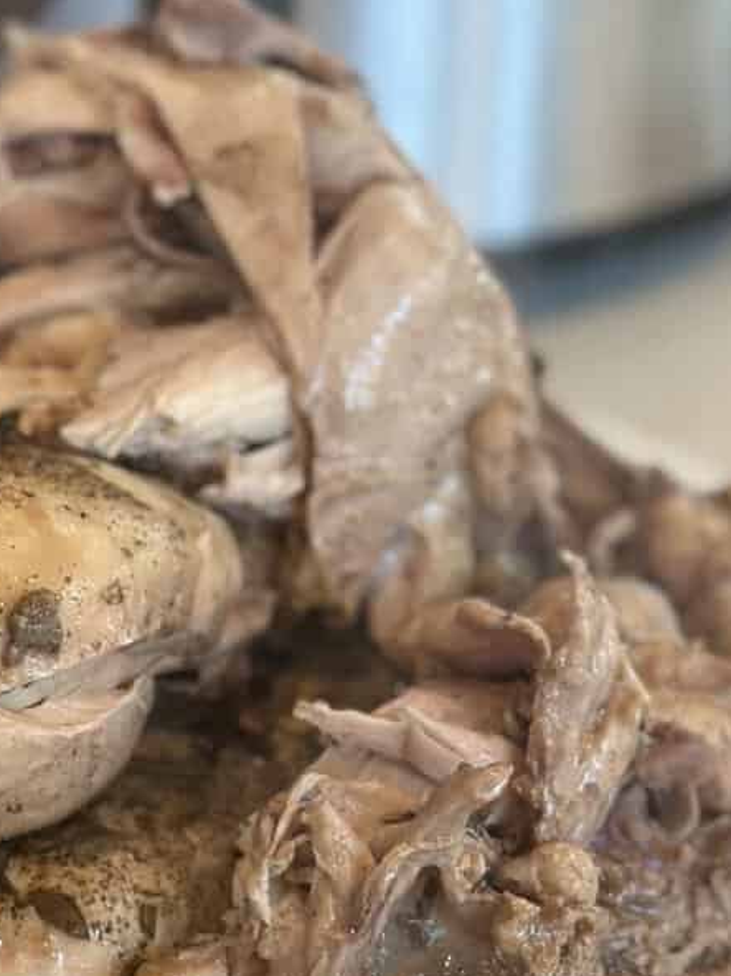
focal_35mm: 130
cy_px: 339
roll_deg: -1.3
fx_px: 3662
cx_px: 120
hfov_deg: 11.4
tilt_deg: -26.5
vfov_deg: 15.1
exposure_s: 1/60
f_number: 1.78
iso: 100
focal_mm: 6.86
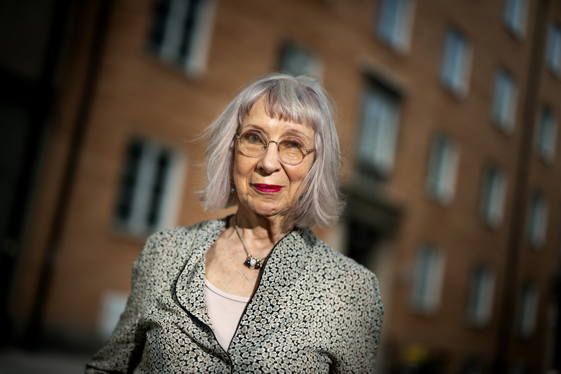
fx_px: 779
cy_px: 187
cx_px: 280
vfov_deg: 27.0
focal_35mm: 50
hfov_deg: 39.6
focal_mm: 50
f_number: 1.3
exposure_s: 1/250
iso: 250
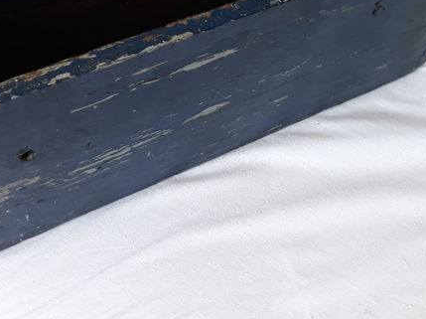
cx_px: 267
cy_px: -7
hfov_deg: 30.6
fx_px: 775
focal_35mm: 63
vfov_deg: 22.3
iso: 50
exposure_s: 1/50
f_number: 1.7
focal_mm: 3.71
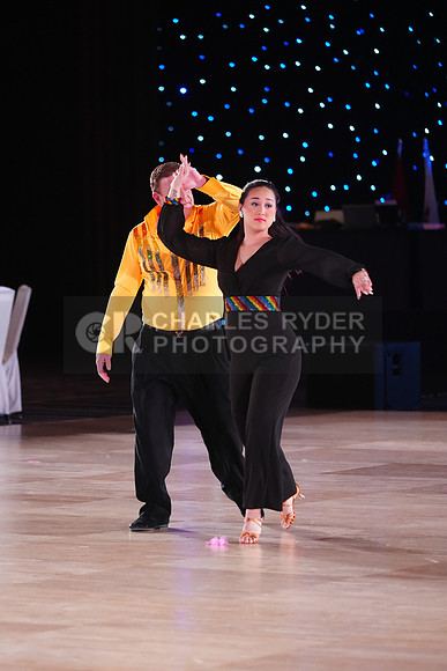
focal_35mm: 184
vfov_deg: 11.2
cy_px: 336
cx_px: 224
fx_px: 3425
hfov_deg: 7.5
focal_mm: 184
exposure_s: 1/400
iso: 5000
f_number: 4
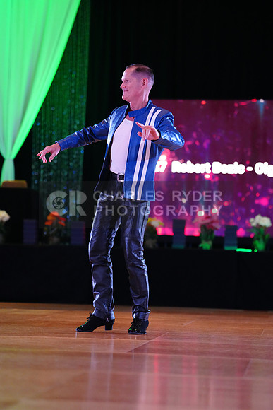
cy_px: 205
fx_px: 1273
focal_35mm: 112
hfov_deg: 12.2
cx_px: 136
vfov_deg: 18.3
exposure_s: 1/400
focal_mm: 112
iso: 6400
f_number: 2.8
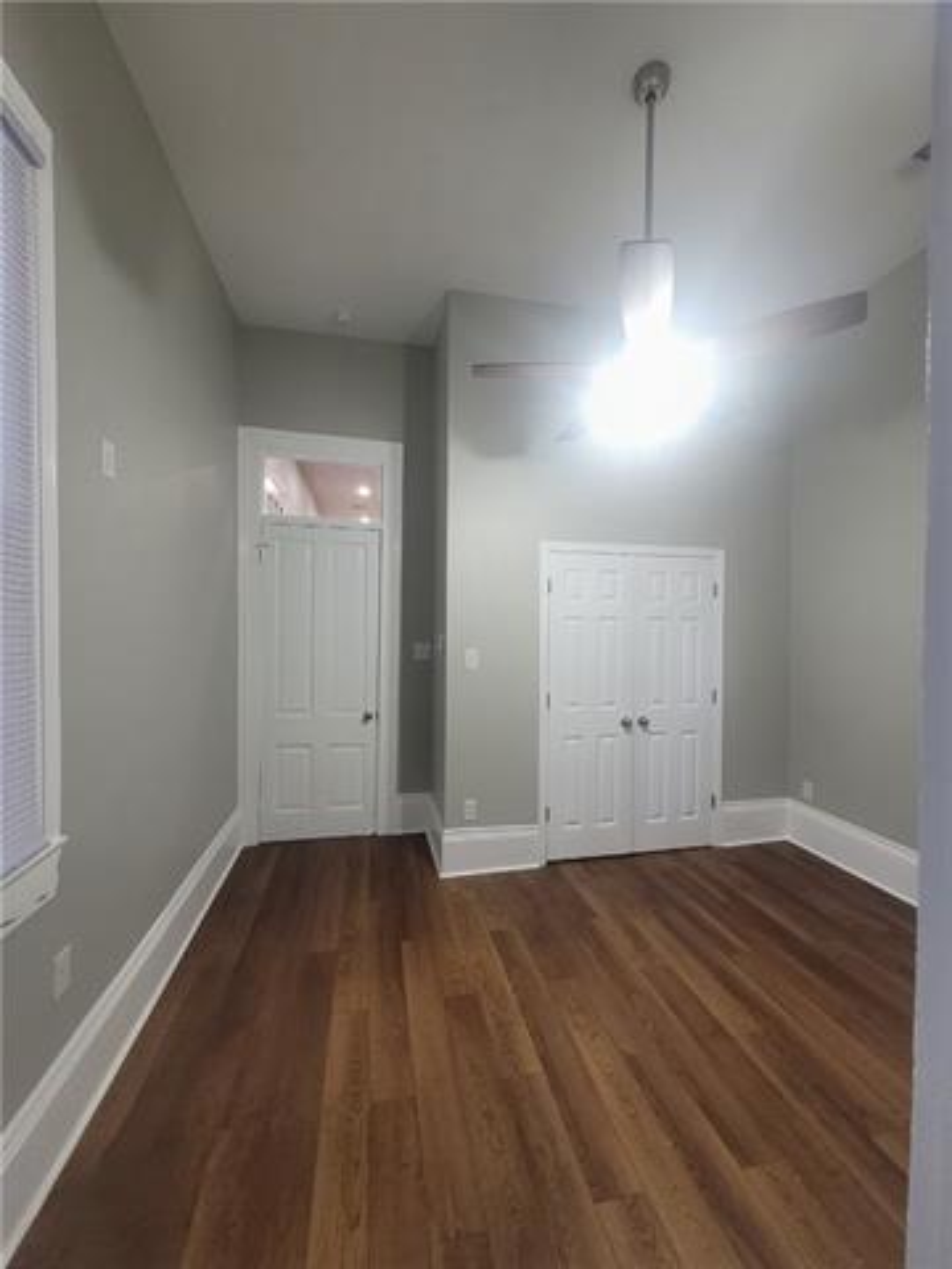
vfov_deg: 106.2
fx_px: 477
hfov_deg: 89.9
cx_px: 476
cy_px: 634
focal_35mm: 13
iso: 250
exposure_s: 1/60.2
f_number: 2.2
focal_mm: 1.74
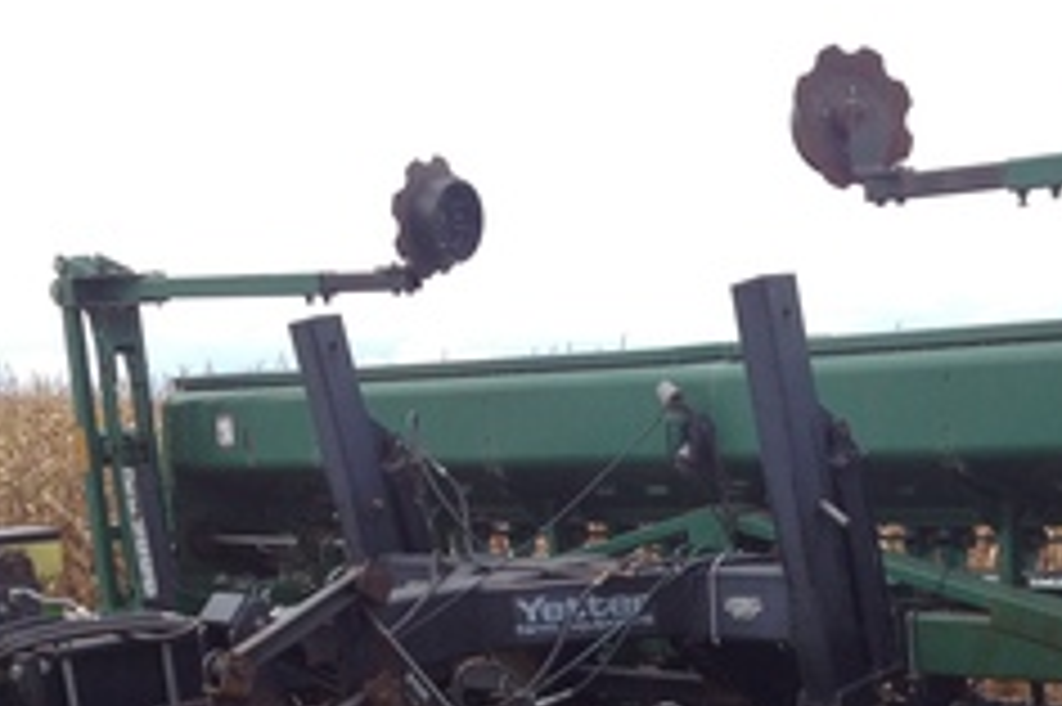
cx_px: 770
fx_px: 2476
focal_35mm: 84
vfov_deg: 15.6
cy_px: 850
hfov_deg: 24.0
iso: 64
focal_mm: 4.28
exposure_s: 1/511
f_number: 2.4
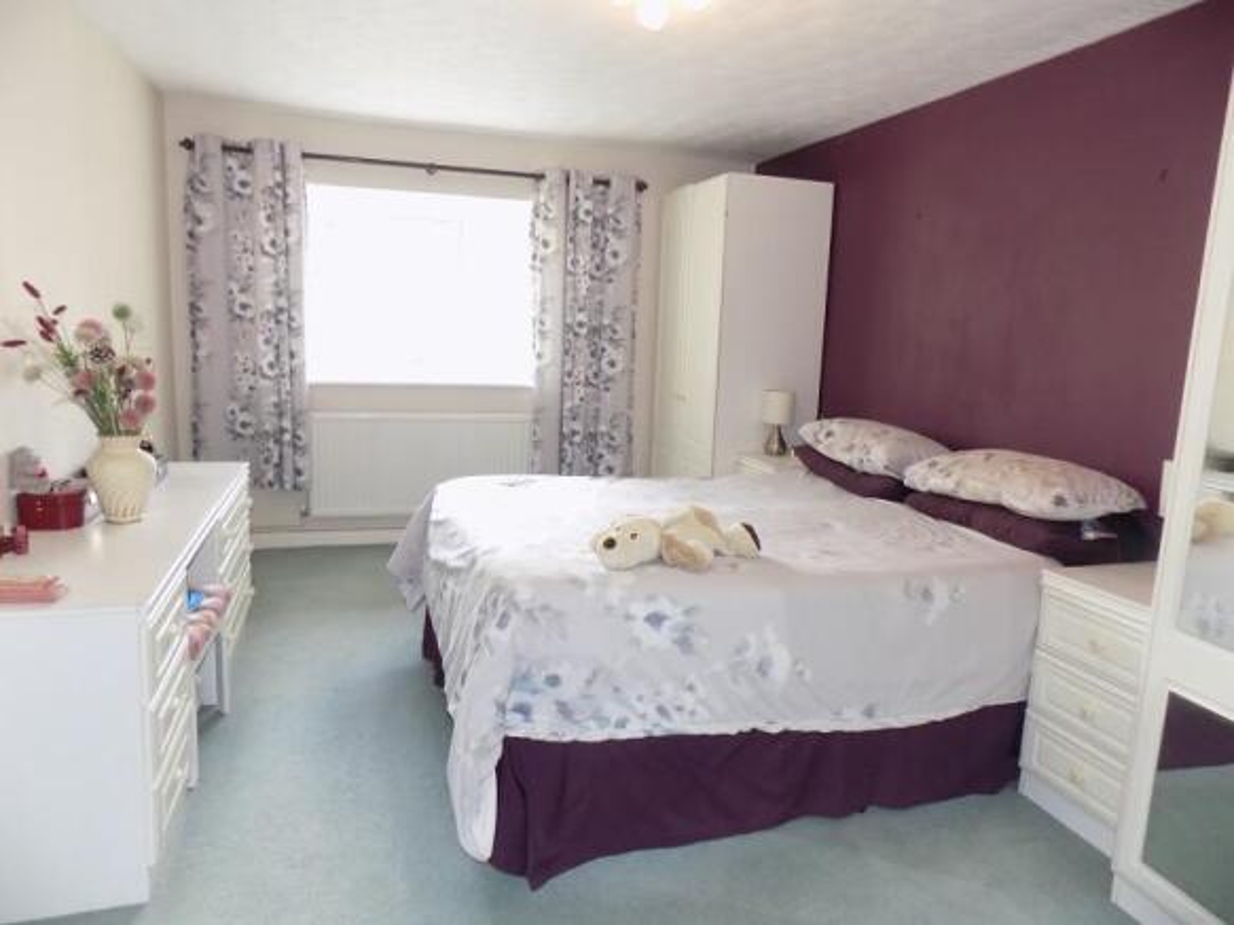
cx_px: 617
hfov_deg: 73.9
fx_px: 820
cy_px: 462
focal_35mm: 23
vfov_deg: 58.9
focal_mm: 4
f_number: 3.1
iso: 320
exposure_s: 1/30
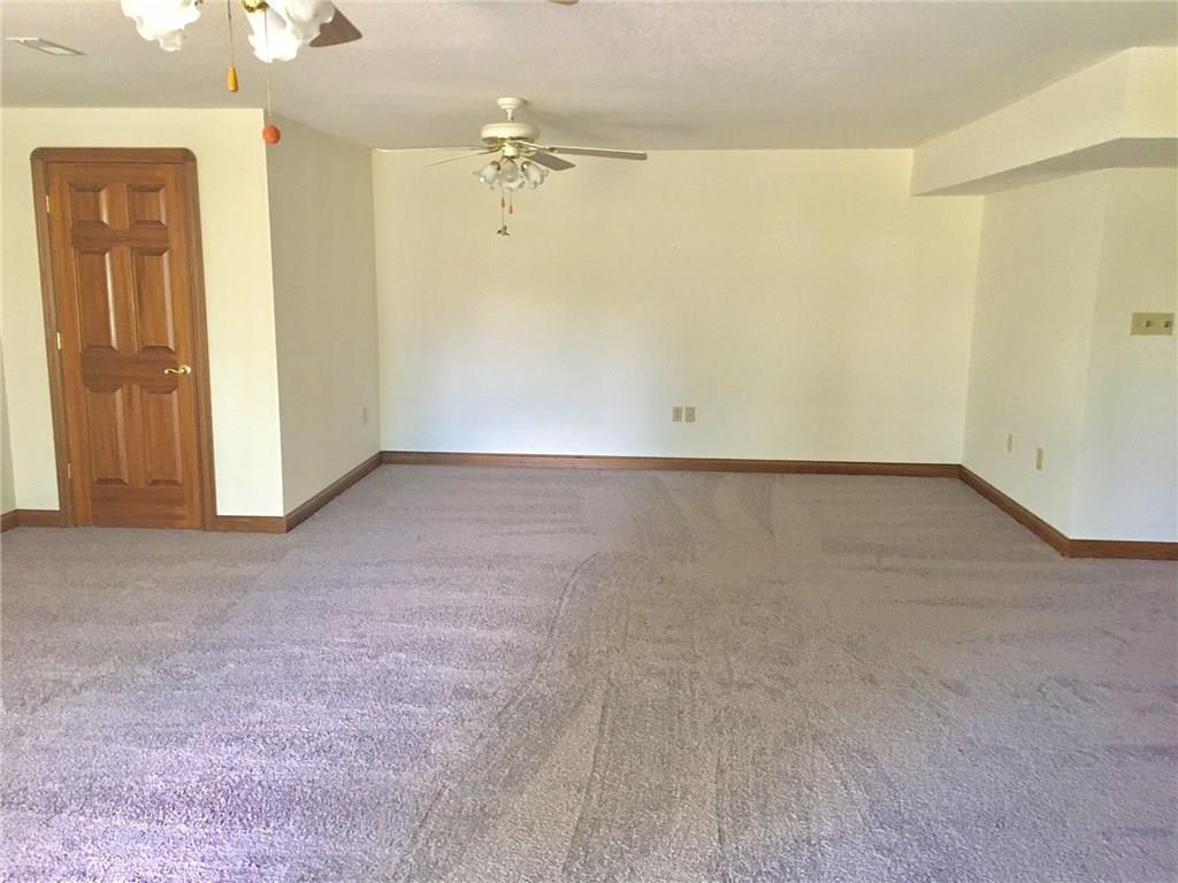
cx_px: 589
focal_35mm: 29
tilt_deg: -10.9
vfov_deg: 48.2
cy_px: 442
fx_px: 987
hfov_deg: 61.7
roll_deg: -1.0
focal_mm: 4.15
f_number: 2.2
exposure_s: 1/30
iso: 160
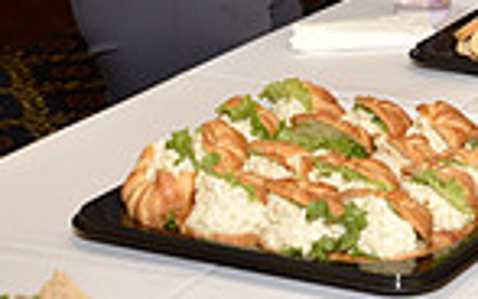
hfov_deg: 12.0
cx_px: 644
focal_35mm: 169
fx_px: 2202
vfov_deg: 7.4
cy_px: -317
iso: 200
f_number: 5
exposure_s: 1/60
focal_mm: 42
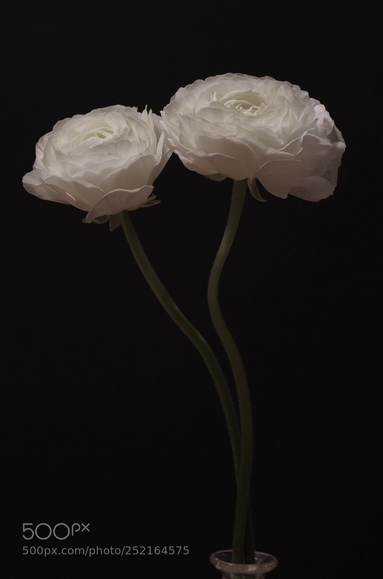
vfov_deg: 15.2
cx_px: 192
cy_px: 290
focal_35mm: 135
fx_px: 2165
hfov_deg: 10.1
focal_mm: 90
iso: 200
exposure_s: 1/6
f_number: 7.1
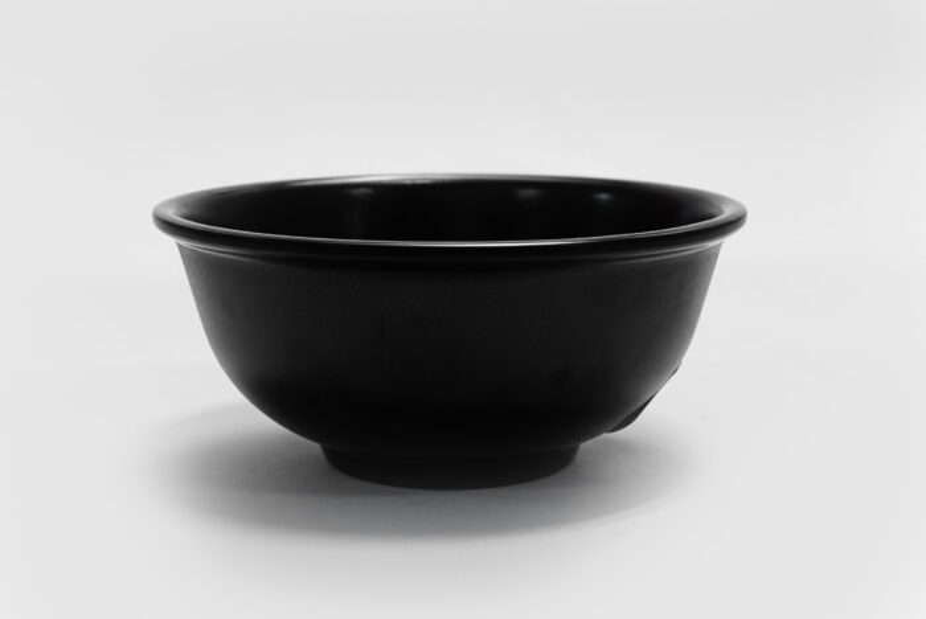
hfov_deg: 28.8
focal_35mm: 70
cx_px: 463
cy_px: 310
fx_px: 1802
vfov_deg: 19.5
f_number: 13
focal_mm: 70
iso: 3200
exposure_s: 1/100
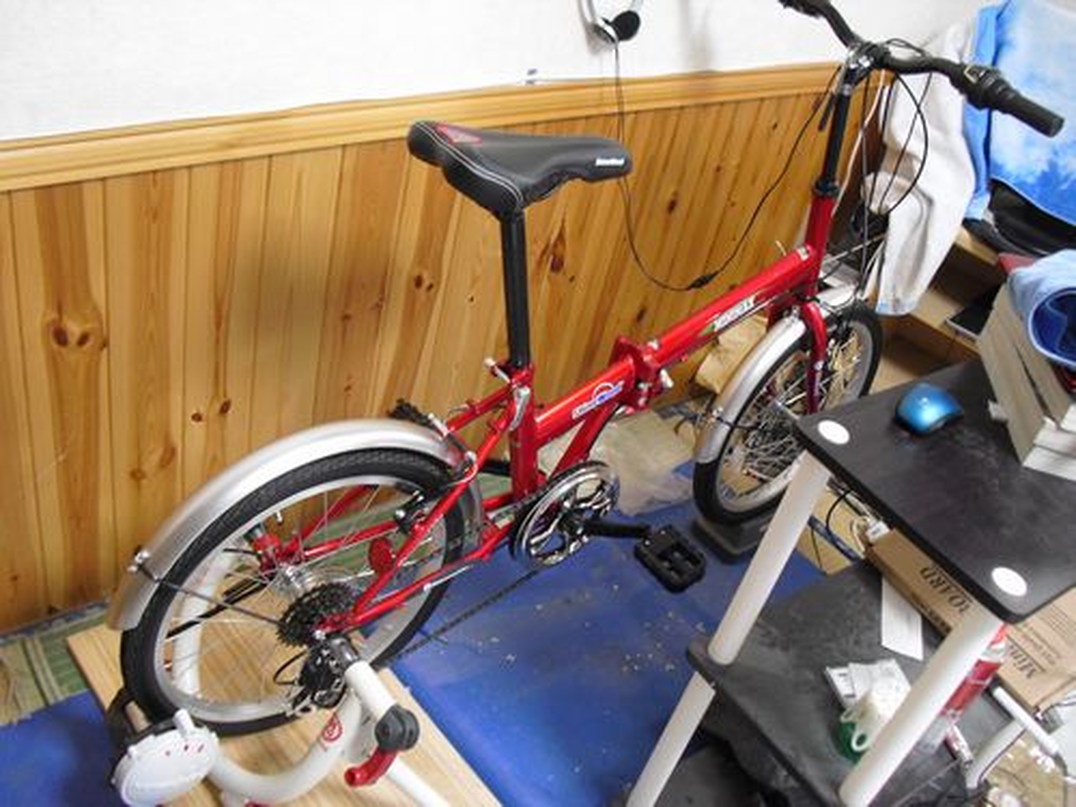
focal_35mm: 36
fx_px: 1119
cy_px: 404
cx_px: 538
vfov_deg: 39.7
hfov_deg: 51.4
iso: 200
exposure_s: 1/5
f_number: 3.1
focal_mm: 6.3
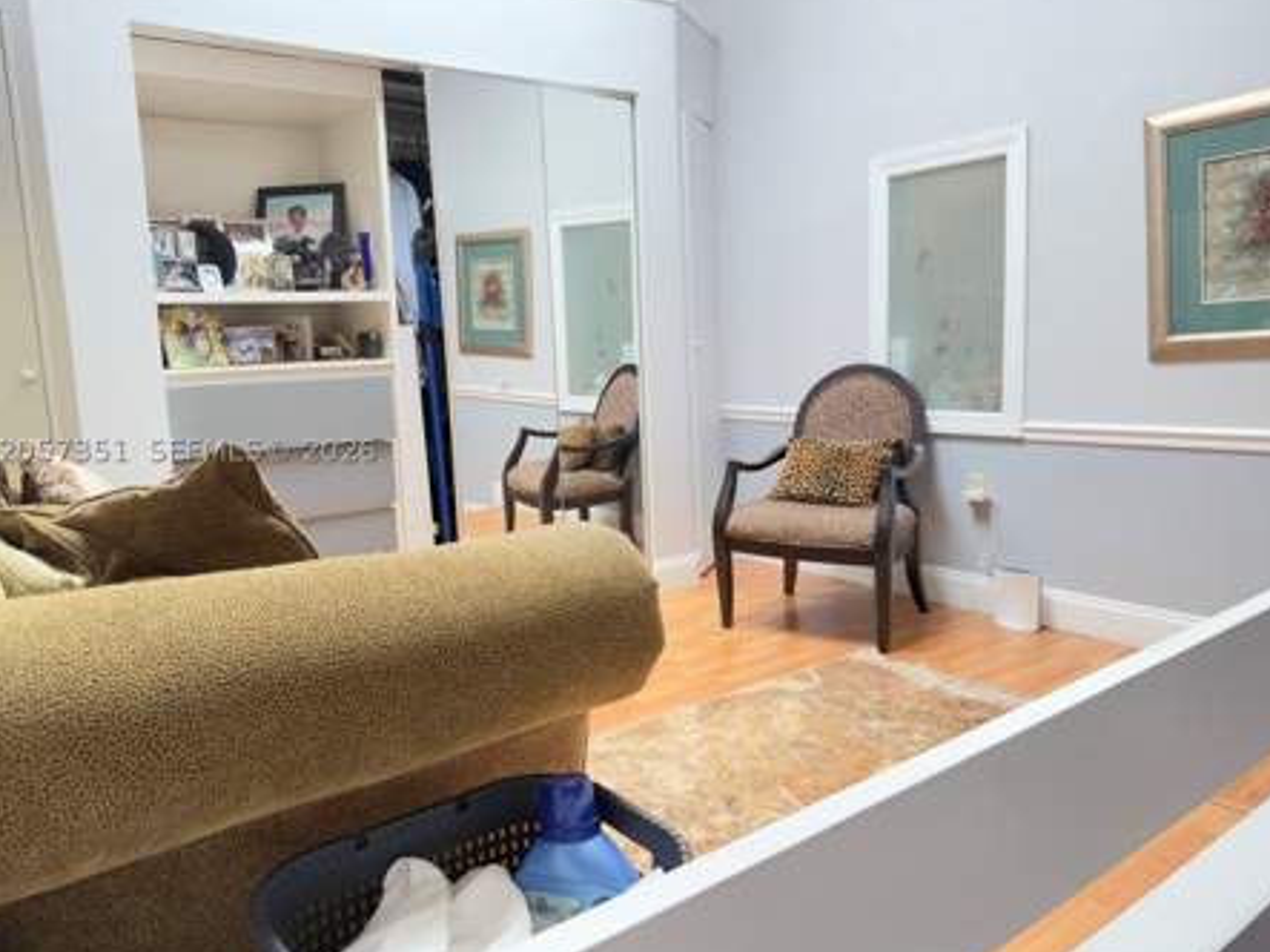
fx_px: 954
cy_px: 450
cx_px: 639
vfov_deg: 53.0
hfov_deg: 67.3
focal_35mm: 26
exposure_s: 1/134
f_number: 1.78
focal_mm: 6.76
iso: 100
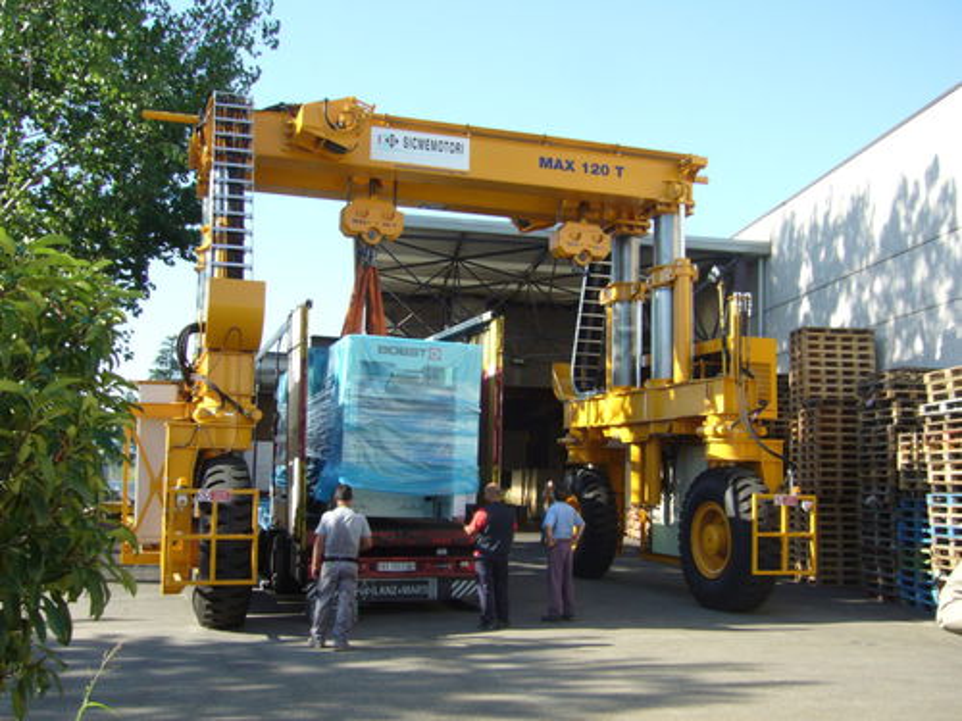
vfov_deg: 39.7
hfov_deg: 51.4
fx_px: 1000
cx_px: 481
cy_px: 360
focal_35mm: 36
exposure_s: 1/160
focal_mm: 6
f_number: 5.7
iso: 100
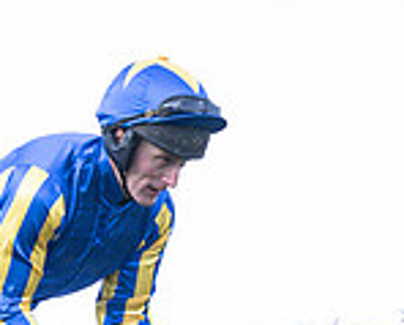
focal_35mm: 369
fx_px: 4421
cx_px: 427
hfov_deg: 5.2
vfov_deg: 4.2
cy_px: 619
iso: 400
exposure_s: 1/800
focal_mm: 72
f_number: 4
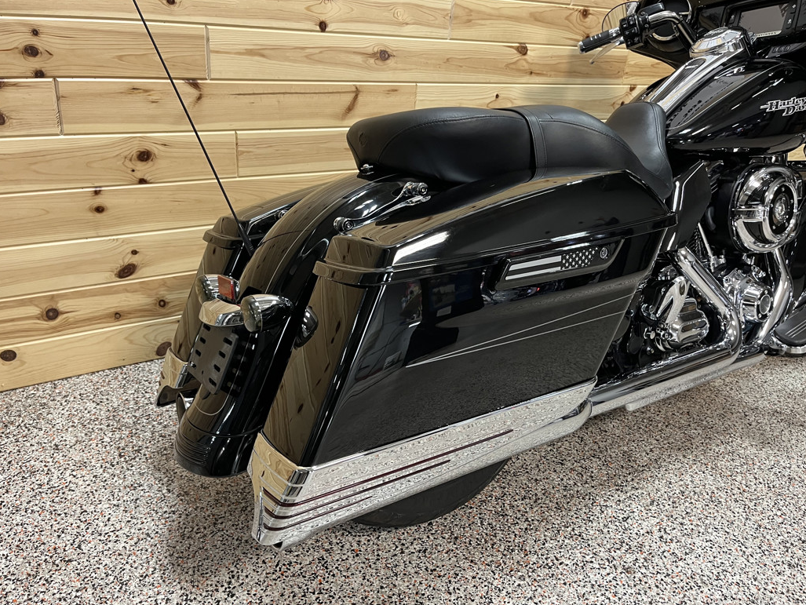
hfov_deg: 65.3
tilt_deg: -22.0
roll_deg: -4.6
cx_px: 401
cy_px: 305
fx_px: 629
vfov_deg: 51.4
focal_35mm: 27
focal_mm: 5.1
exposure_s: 1/60
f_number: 1.6
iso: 160
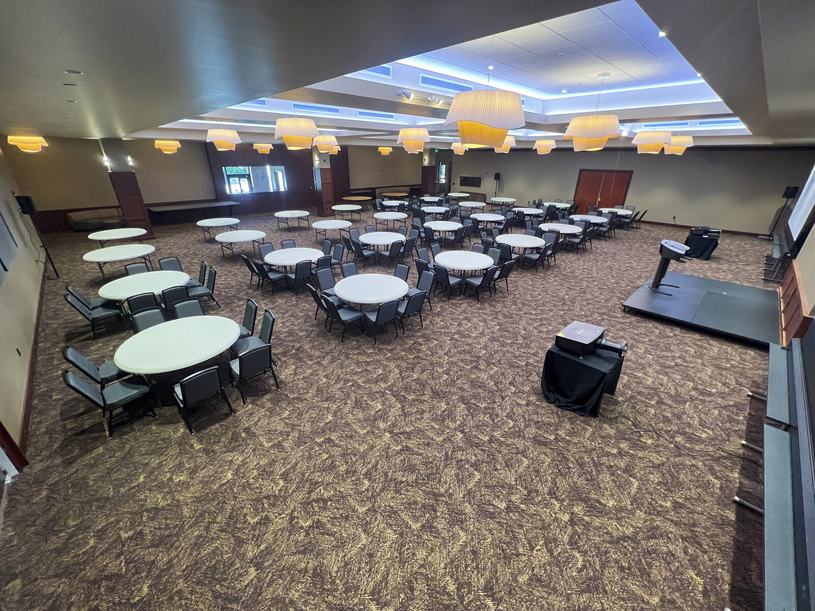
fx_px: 306
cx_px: 408
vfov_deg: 89.9
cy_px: 306
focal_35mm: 13
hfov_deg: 106.2
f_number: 1.8
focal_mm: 1.57
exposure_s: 1/60
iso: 400
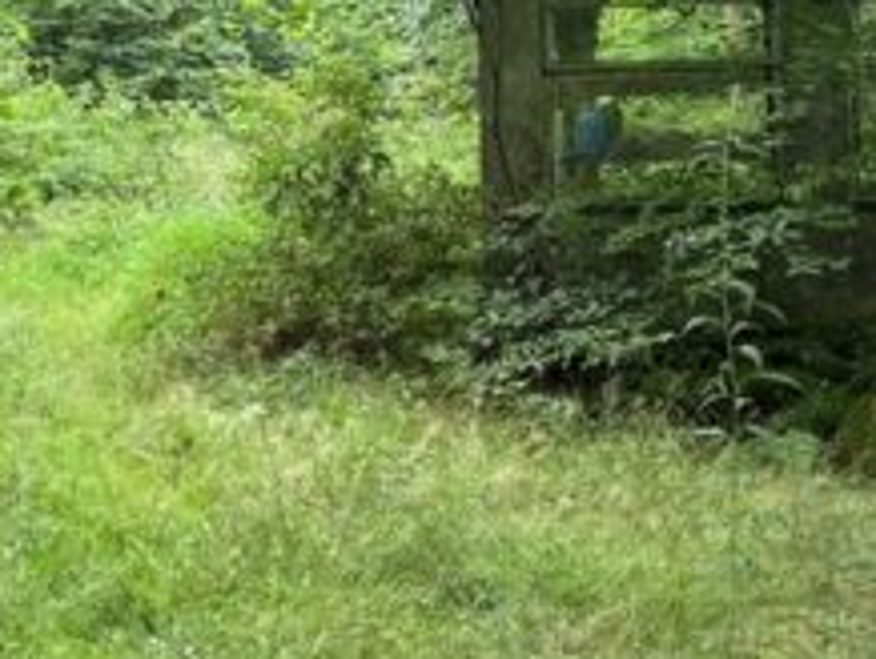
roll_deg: +1.5
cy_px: 169
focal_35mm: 88
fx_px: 2229
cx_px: 370
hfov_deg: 22.2
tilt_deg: -2.3
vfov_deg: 16.7
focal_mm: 6.76
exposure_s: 1/121
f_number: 1.78
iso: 80
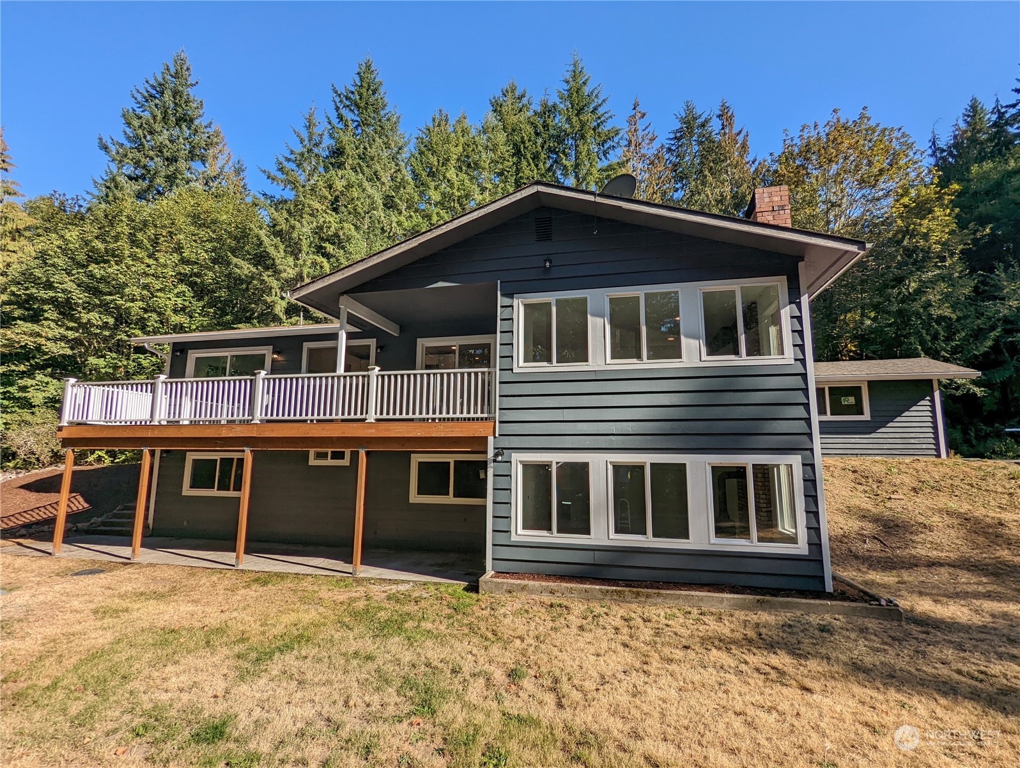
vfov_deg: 78.2
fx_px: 472
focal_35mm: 16
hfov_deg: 94.4
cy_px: 384
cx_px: 510
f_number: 2.2
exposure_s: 1/1453
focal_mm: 2.35
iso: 51
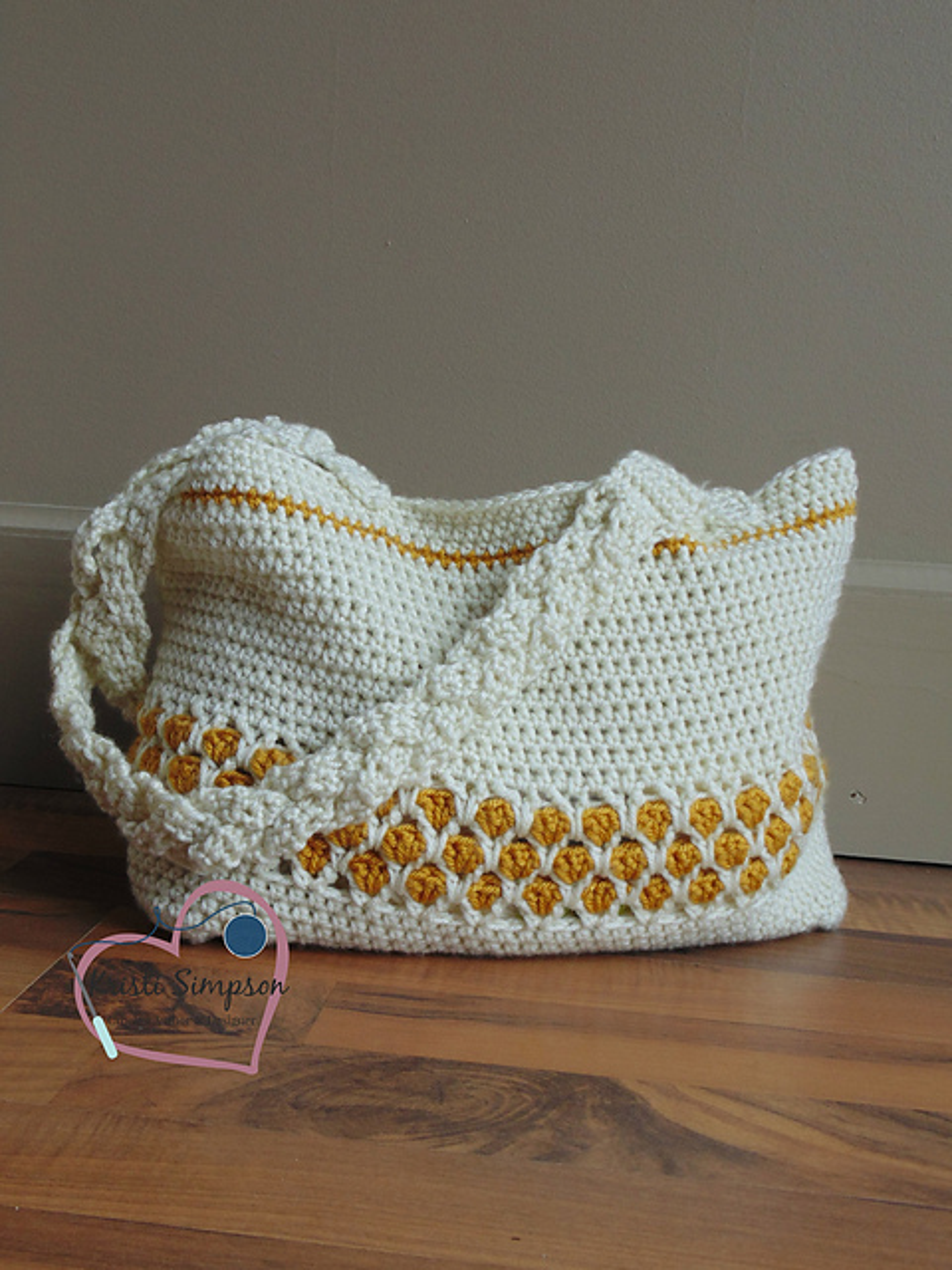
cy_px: 635
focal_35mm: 41
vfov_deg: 45.8
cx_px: 476
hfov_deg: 35.1
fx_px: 1503
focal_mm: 7.4
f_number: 3.6
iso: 80
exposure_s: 1/125
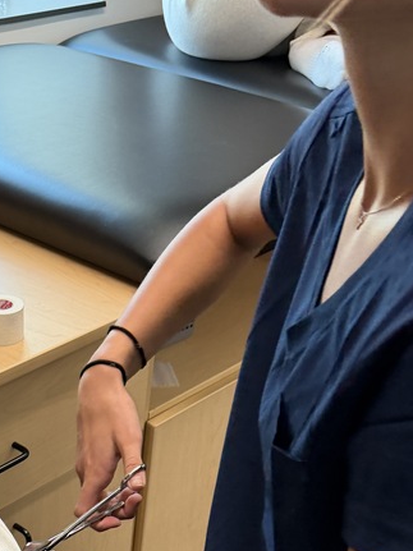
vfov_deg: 30.3
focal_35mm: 57
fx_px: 907
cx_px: 55
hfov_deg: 25.0
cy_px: 605
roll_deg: +0.5
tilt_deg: -40.9
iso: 250
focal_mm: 6.76
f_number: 1.78
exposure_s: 1/60
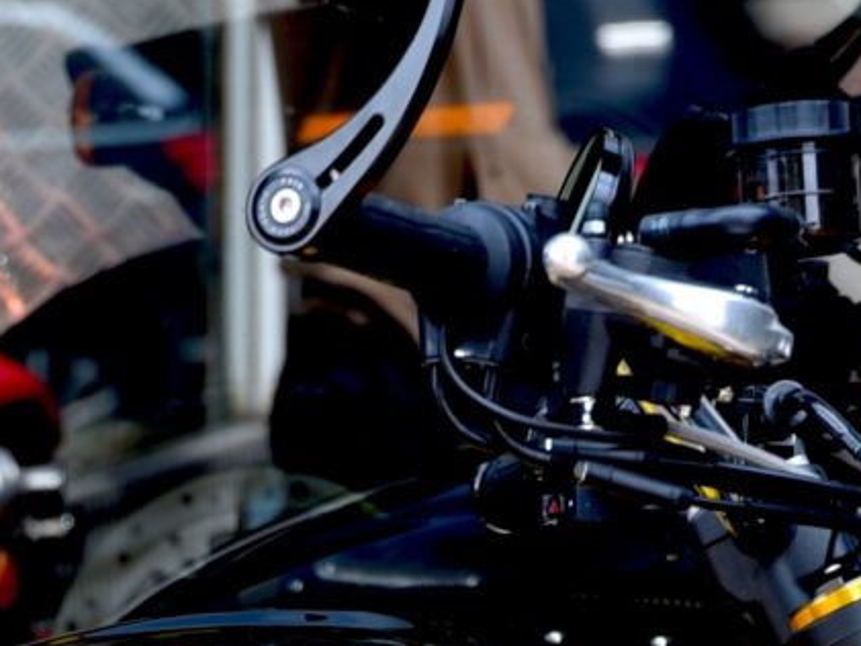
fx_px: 10176
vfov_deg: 3.6
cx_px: -102
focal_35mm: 409
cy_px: 1540
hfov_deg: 4.8
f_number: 4.5
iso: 100
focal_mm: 70
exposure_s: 1/80
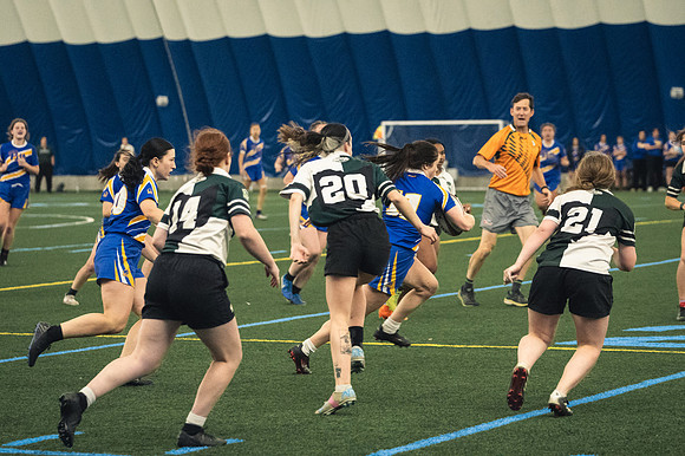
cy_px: 228
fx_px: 2624
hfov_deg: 14.9
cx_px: 342
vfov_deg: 9.9
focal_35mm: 138
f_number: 2.8
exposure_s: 1/500
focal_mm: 92
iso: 9000
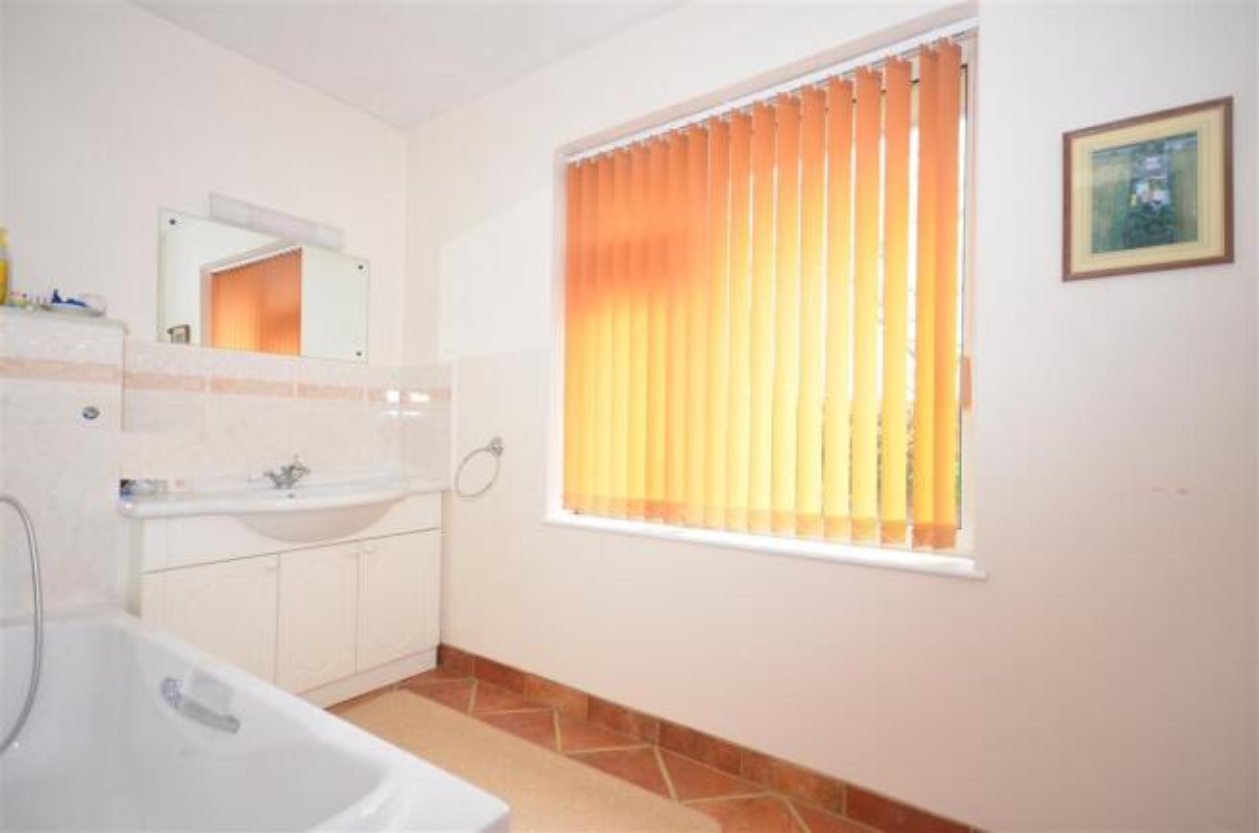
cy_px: 416
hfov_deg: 90.1
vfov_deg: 67.1
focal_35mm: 18
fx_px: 628
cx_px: 630
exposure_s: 1/2
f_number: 5.6
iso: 200
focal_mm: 12
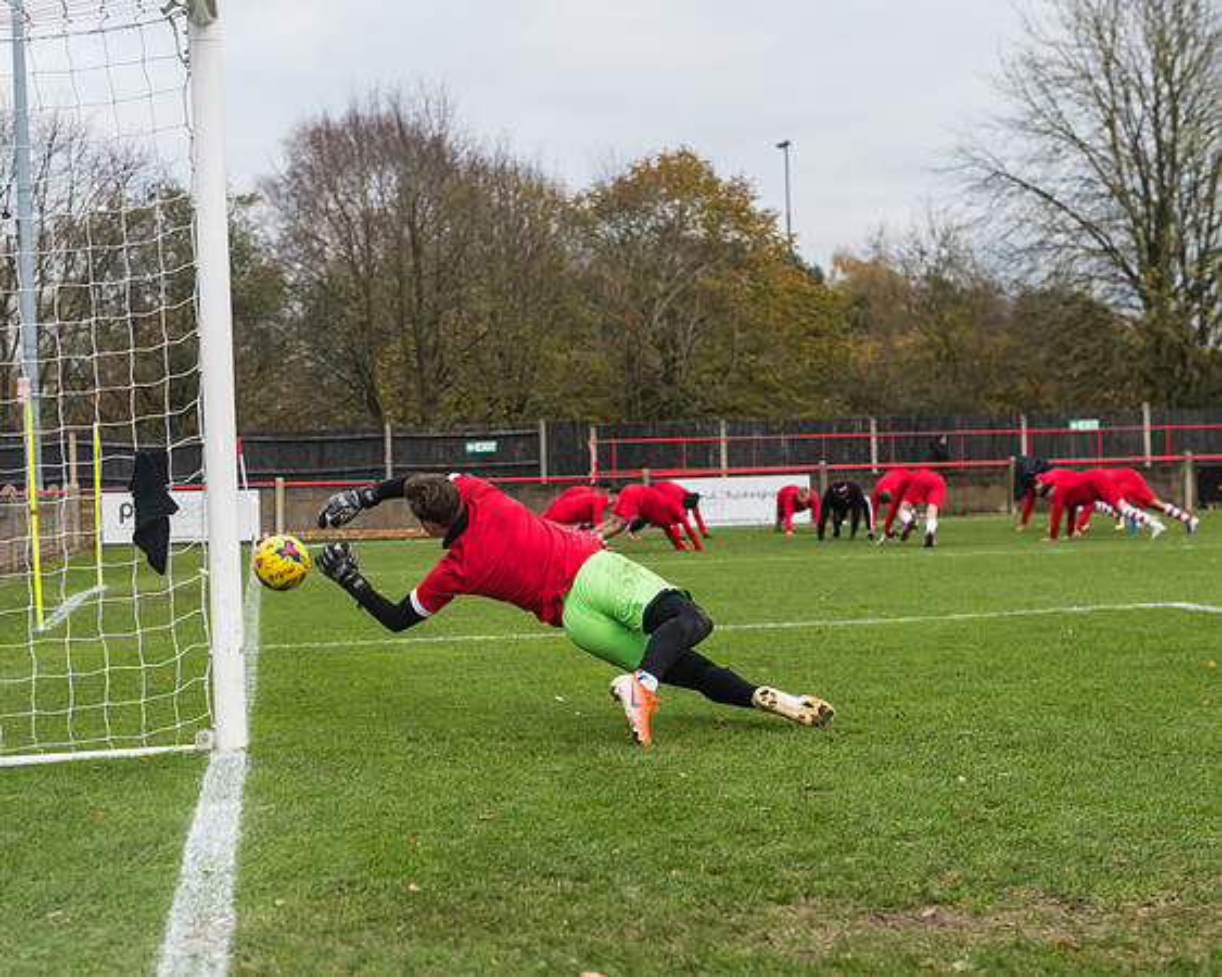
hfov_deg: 29.1
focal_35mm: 65
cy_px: 564
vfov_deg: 23.5
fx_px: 2349
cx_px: 481
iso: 400
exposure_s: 1/500
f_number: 4
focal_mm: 50
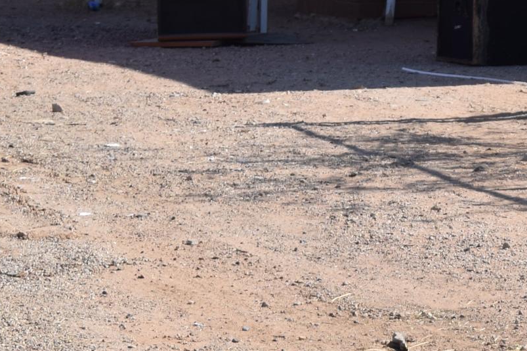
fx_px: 3117
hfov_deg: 9.3
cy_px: -220
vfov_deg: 6.3
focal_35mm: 213
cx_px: 870
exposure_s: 1/200
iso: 100
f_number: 9
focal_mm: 38
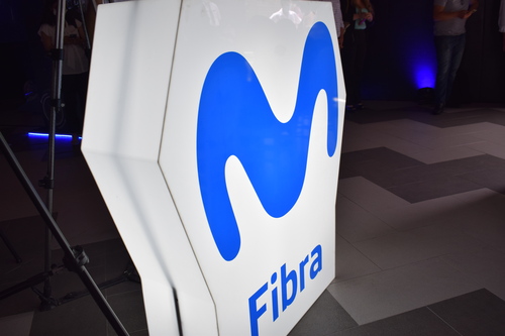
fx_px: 442
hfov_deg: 59.5
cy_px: 168
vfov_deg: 41.7
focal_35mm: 32
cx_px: 252
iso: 400
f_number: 6.3
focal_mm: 21
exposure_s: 1/160
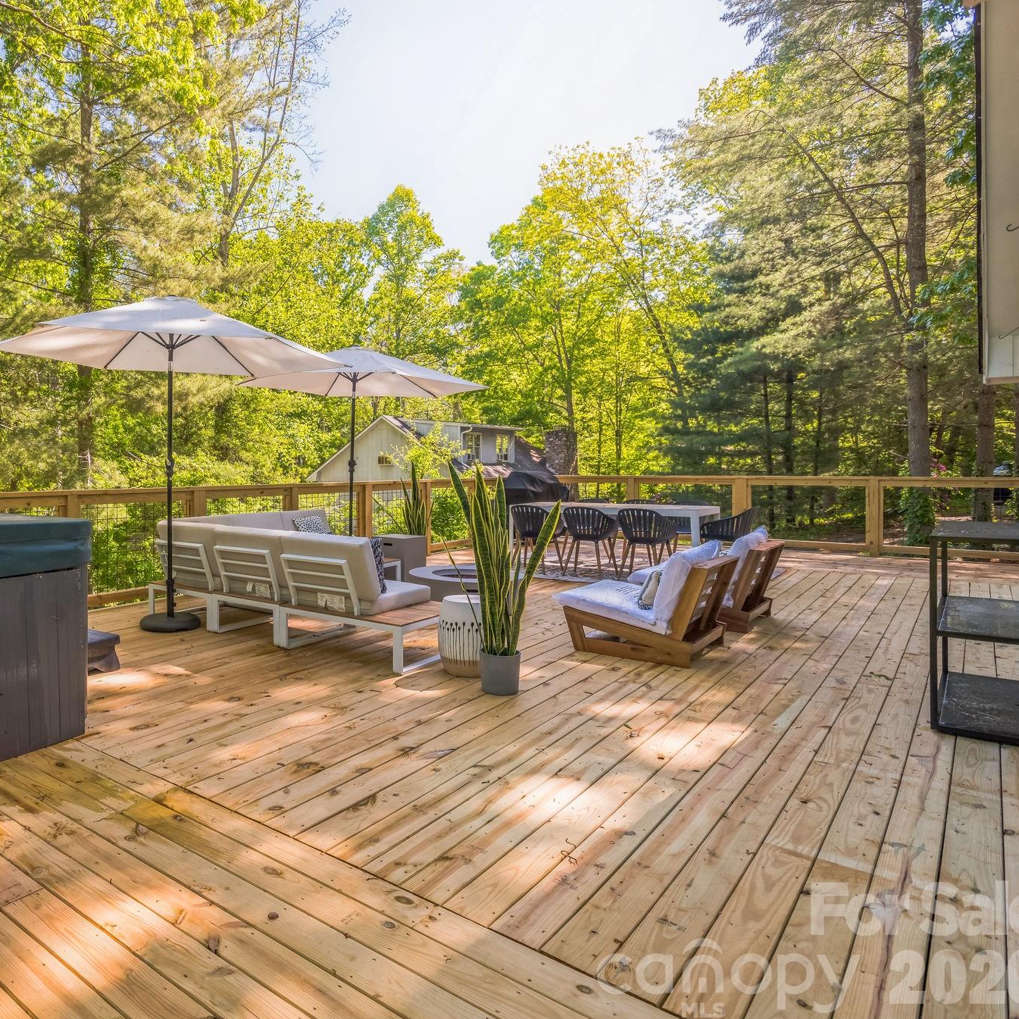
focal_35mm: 22
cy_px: 514
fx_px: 733
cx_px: 277
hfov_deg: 66.1
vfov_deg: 69.6
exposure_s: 1/160
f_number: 6.3
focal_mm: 17
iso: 500
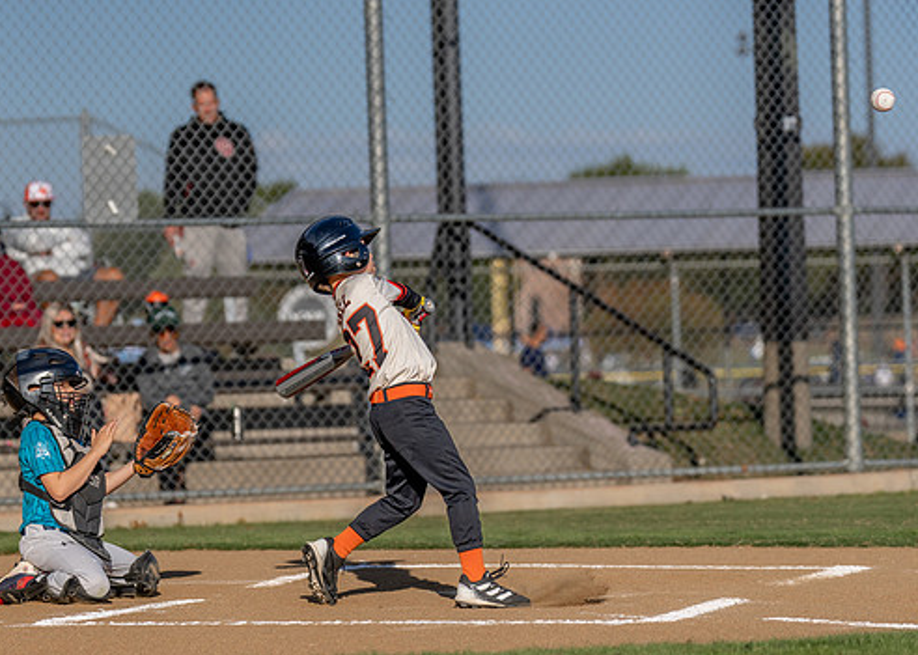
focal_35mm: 173
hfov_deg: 11.6
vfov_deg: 8.3
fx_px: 4509
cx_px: 309
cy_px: 280
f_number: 2.8
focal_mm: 108
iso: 100
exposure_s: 1/3200
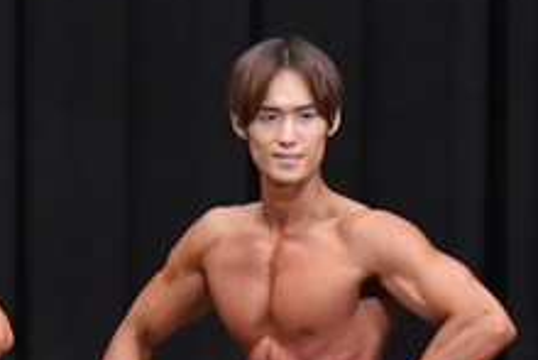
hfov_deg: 2.9
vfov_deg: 1.9
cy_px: 517
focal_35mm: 710
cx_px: 297
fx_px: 10617
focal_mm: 135
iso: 8000
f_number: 5.6
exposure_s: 1/400
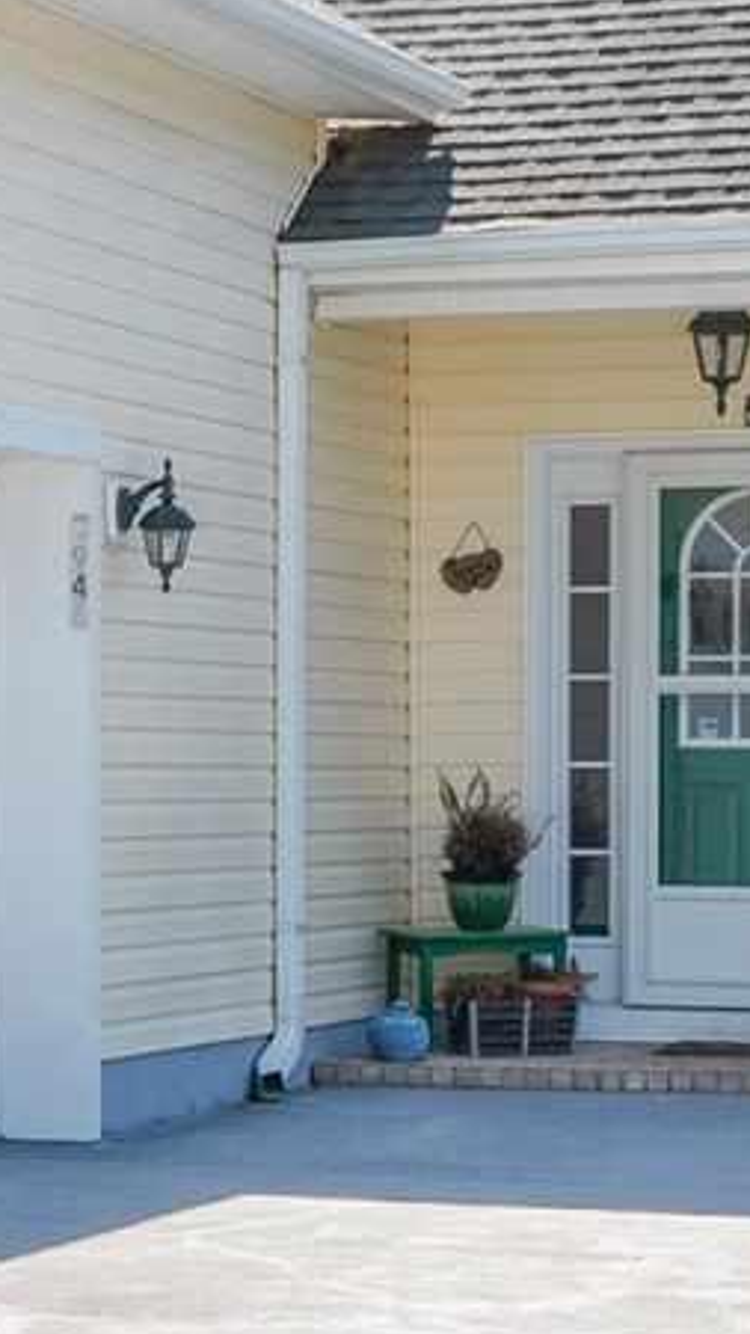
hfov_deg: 8.8
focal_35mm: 136
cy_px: 830
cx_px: -65
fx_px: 4810
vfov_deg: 15.8
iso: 100
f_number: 5.6
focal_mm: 13
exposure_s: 1/125
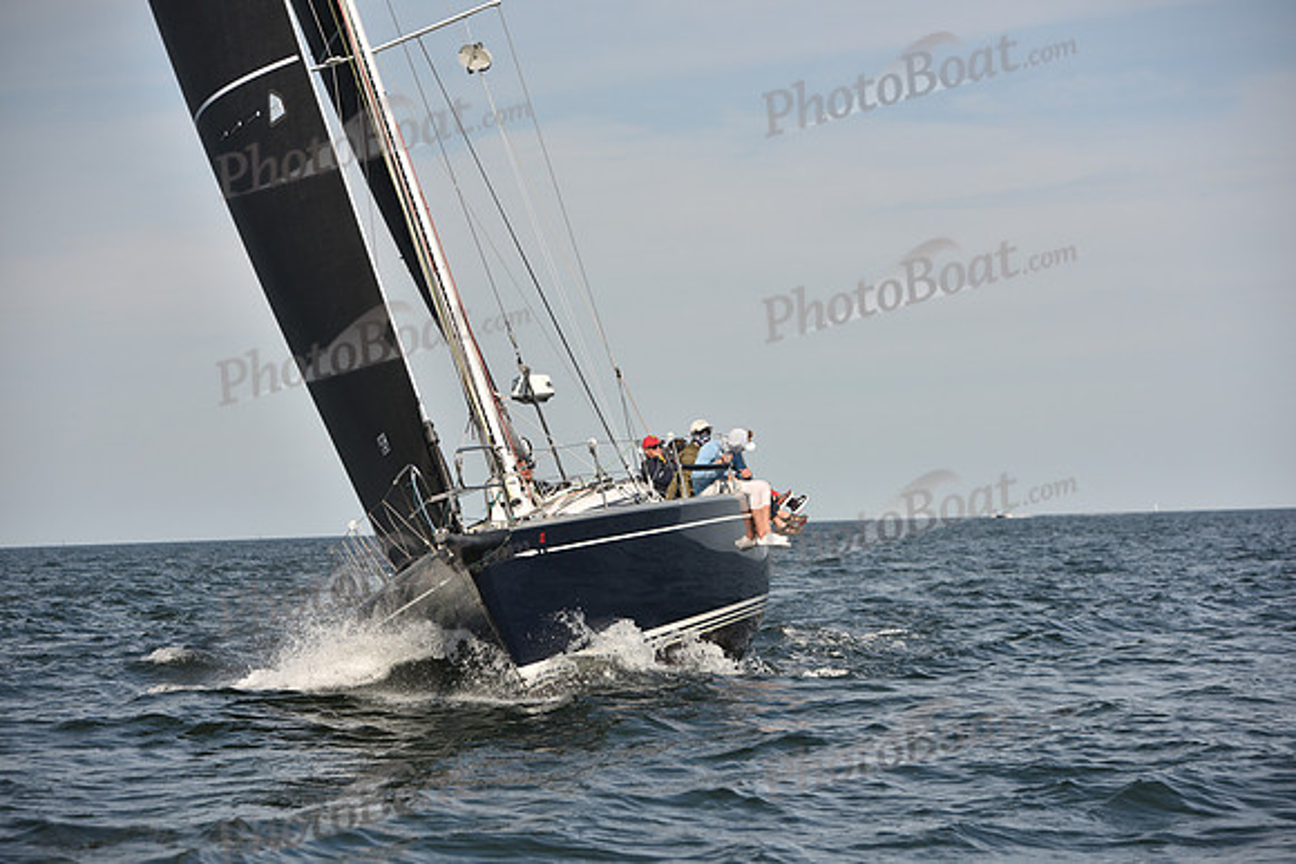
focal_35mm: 105
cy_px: 432
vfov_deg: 13.0
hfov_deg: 19.5
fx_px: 3781
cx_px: 648
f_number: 5
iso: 250
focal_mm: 105
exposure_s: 1/1250
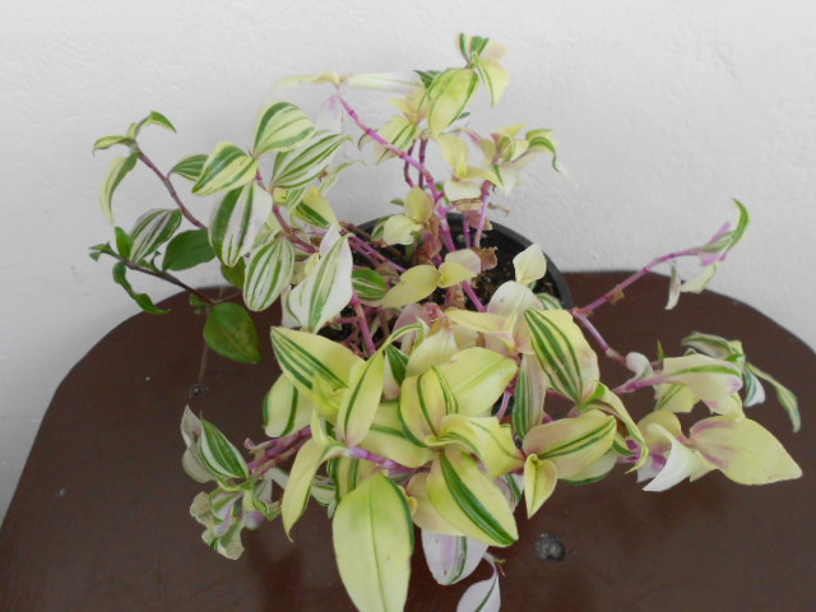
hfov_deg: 61.7
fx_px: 684
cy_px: 306
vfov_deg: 48.2
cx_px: 408
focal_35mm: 29
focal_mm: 5.3
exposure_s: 1/30
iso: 250
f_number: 3.4
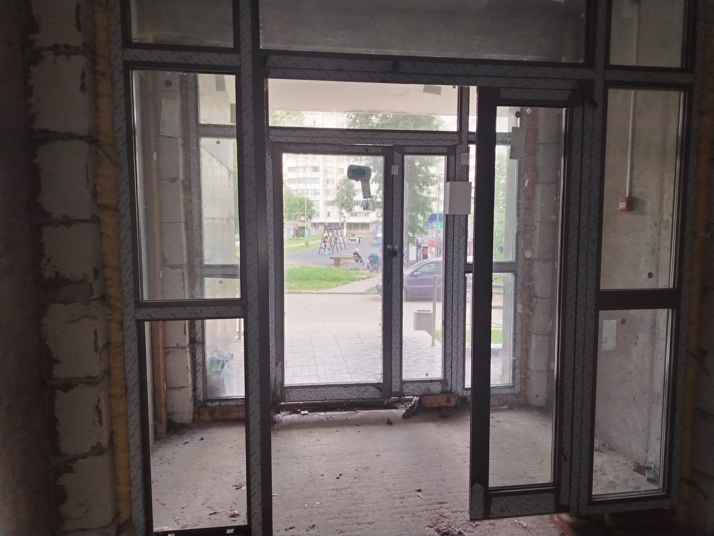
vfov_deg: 56.8
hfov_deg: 71.6
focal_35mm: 24
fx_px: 495
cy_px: 268
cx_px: 357
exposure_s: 1/50
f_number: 1.75
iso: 453
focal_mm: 5.25
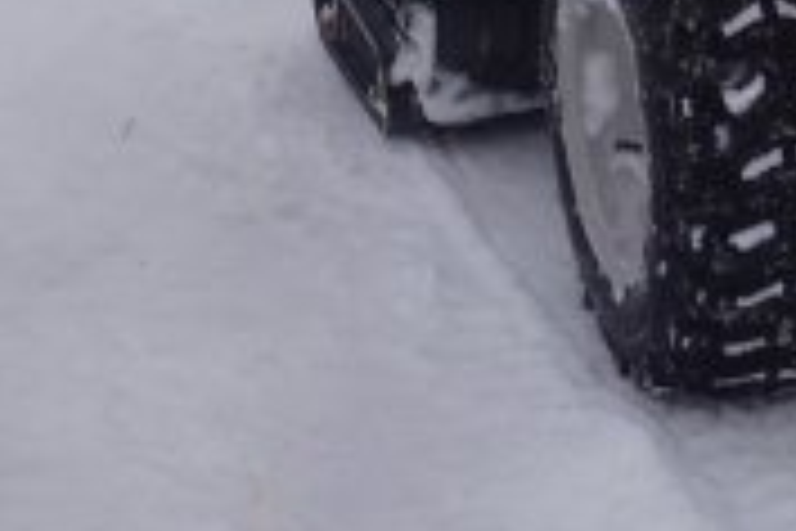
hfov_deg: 9.3
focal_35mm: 220
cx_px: 265
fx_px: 4864
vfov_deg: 6.1
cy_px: -508
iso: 100
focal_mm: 26
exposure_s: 1/100
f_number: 9
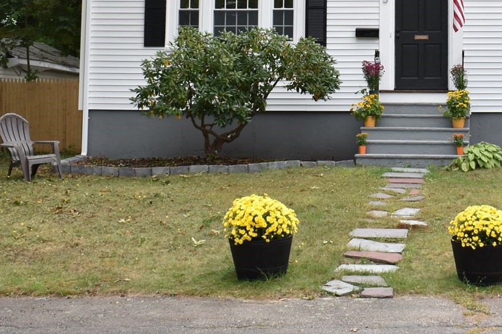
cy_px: -2
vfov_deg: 16.3
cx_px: 402
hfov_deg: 24.4
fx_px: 1143
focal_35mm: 82
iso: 100
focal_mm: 22
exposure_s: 1/200
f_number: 6.3
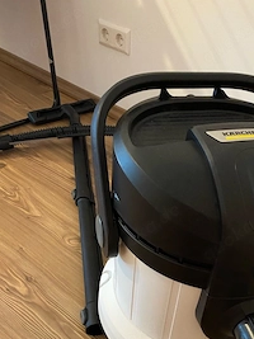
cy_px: 246
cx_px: 170
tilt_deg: -41.2
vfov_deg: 46.5
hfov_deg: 36.4
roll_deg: -10.3
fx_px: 382
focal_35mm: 39
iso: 640
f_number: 1.8
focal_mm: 4.25
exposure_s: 1/25
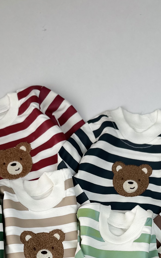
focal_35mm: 54
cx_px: 99
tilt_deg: -81.9
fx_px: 379
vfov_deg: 34.2
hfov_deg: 23.9
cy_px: 258
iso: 80
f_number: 1.78
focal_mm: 6.86
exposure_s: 1/442
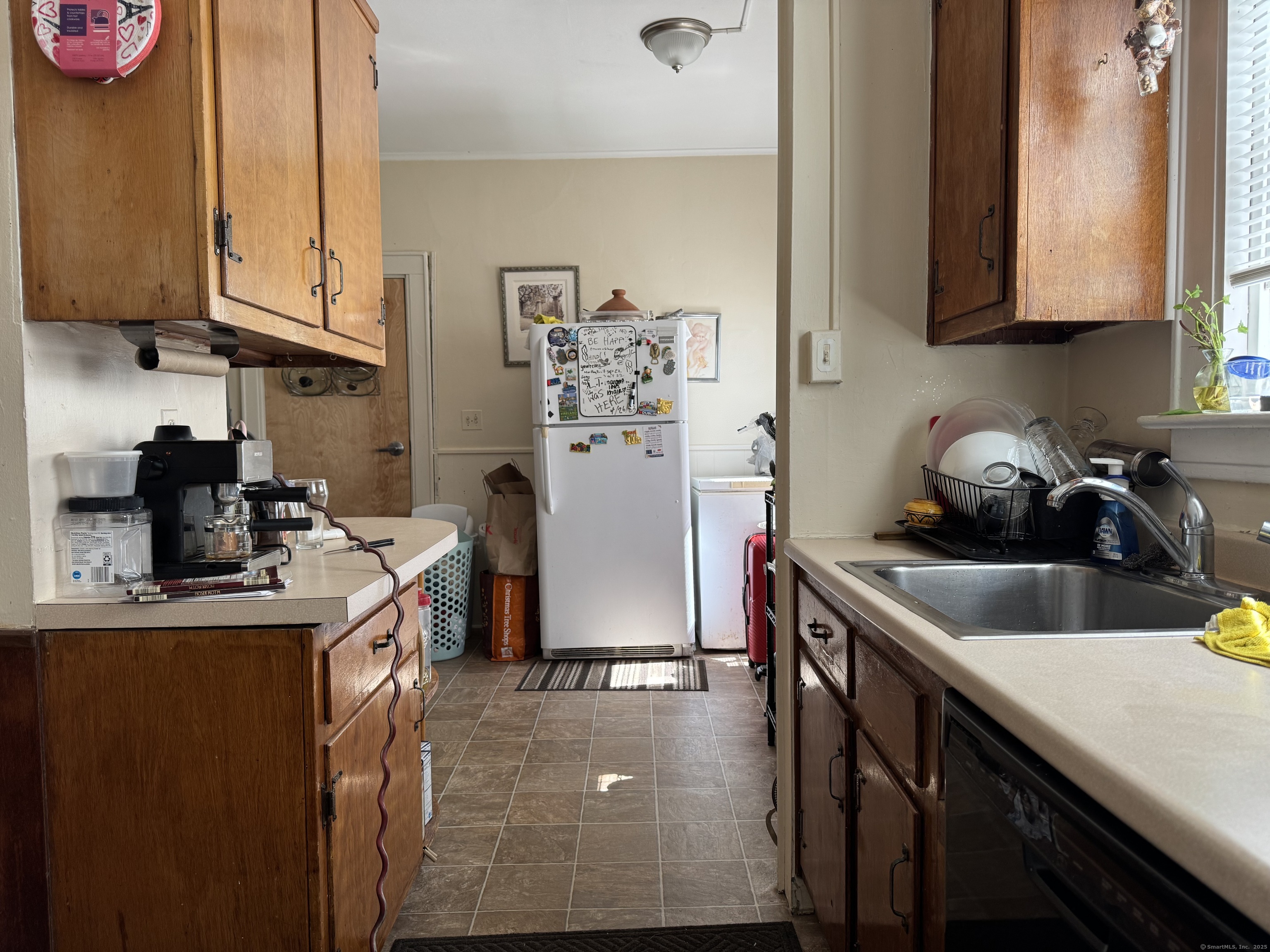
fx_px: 881
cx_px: 635
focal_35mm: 24
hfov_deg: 71.6
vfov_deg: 56.8
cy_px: 476
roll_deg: +0.9
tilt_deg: -4.0
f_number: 1.78
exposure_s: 1/121
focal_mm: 6.76
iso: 100
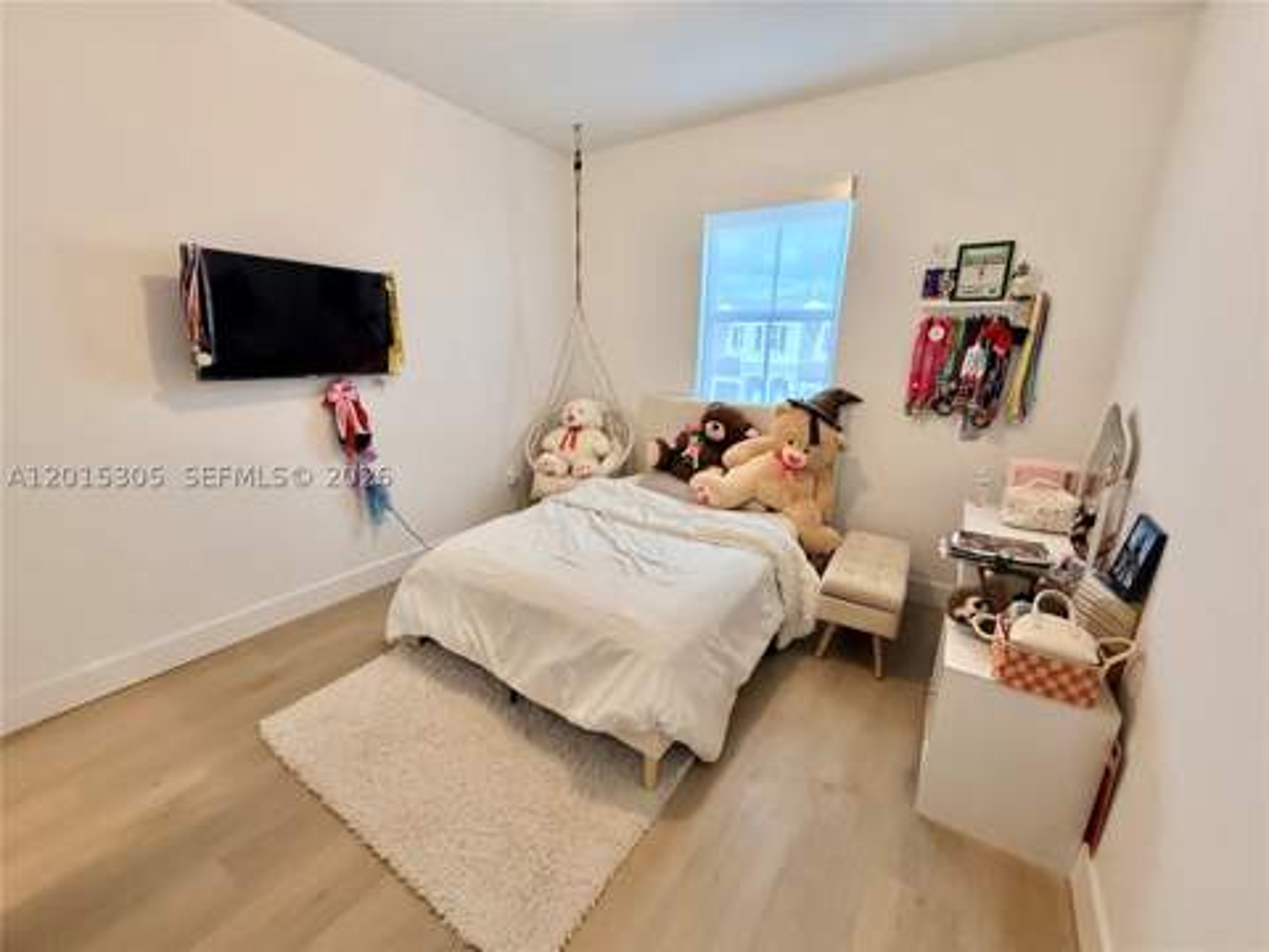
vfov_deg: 85.7
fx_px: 513
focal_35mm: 14
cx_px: 634
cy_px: 476
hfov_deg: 102.1
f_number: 2.2
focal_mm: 2.22
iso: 400
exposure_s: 1/120
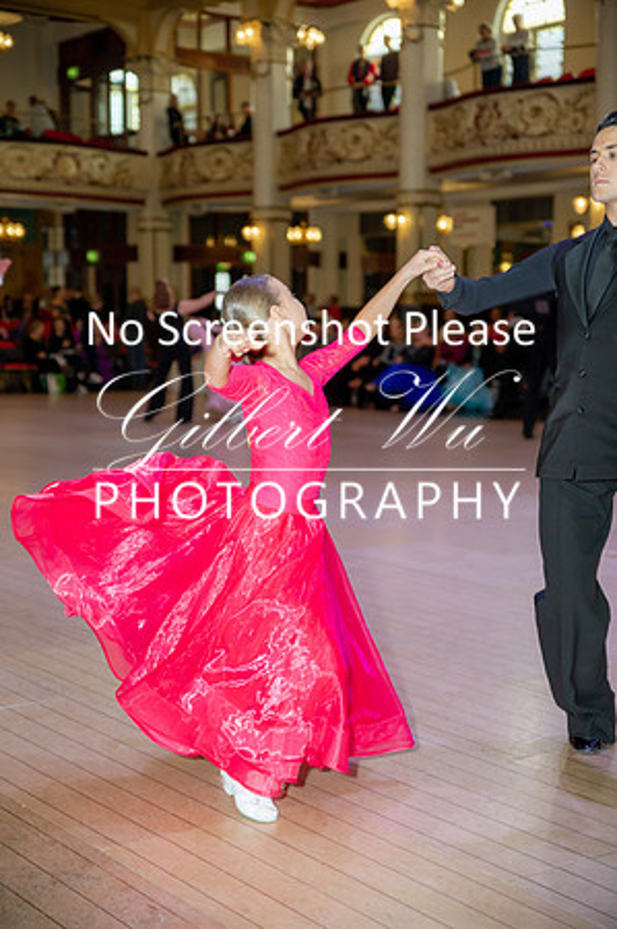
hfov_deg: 21.9
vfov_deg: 32.4
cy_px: 464
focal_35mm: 62
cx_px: 308
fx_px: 1597
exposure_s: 1/250
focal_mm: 62
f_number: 2.8
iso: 320
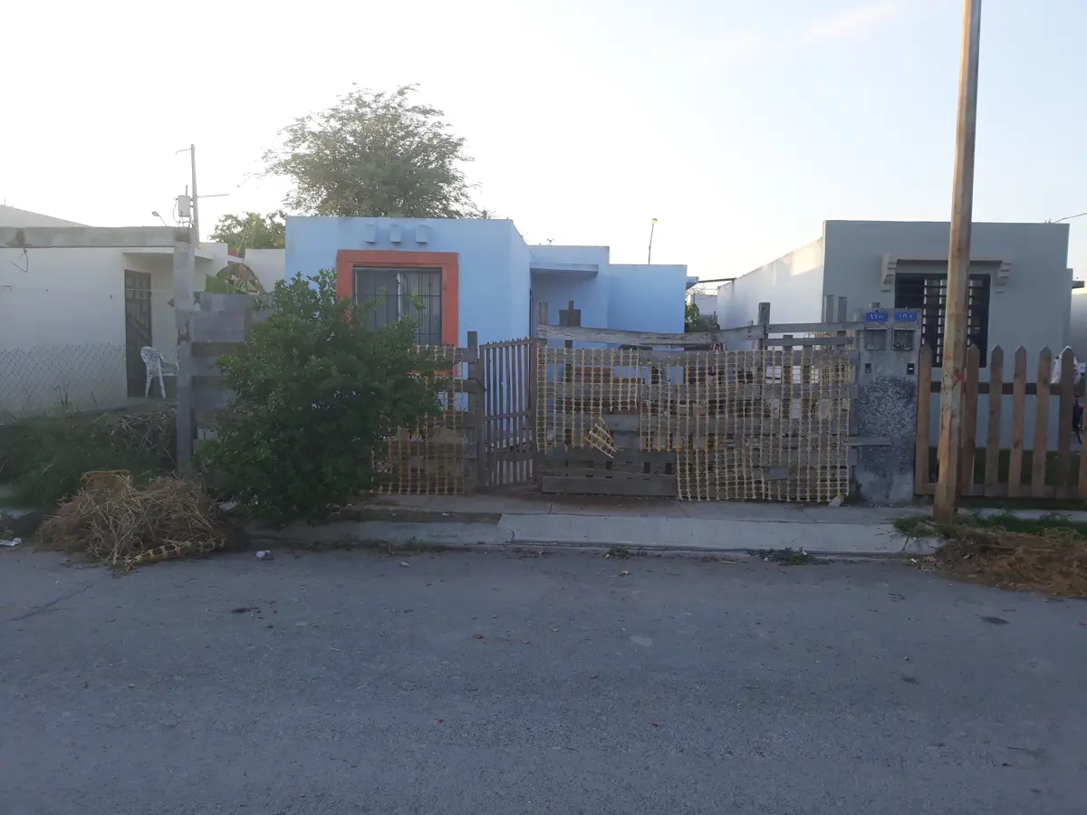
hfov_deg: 65.3
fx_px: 848
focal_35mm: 27
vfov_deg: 51.4
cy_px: 408
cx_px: 544
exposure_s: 1/332
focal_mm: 3.71
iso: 40
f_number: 1.7
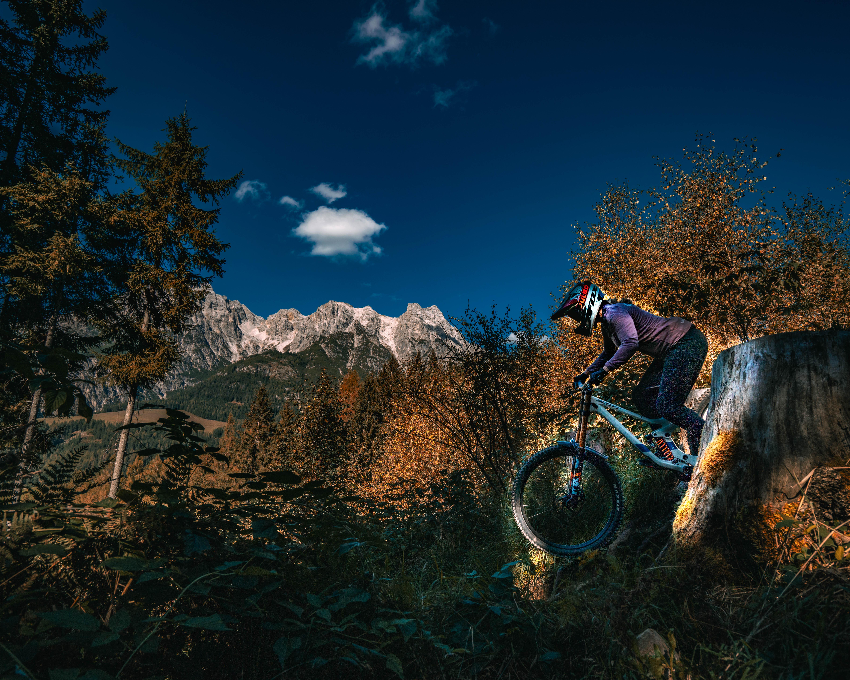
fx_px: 503
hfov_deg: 80.3
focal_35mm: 20
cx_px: 454
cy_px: 350
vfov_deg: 68.1
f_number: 5.6
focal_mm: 17
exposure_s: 1/2000
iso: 400
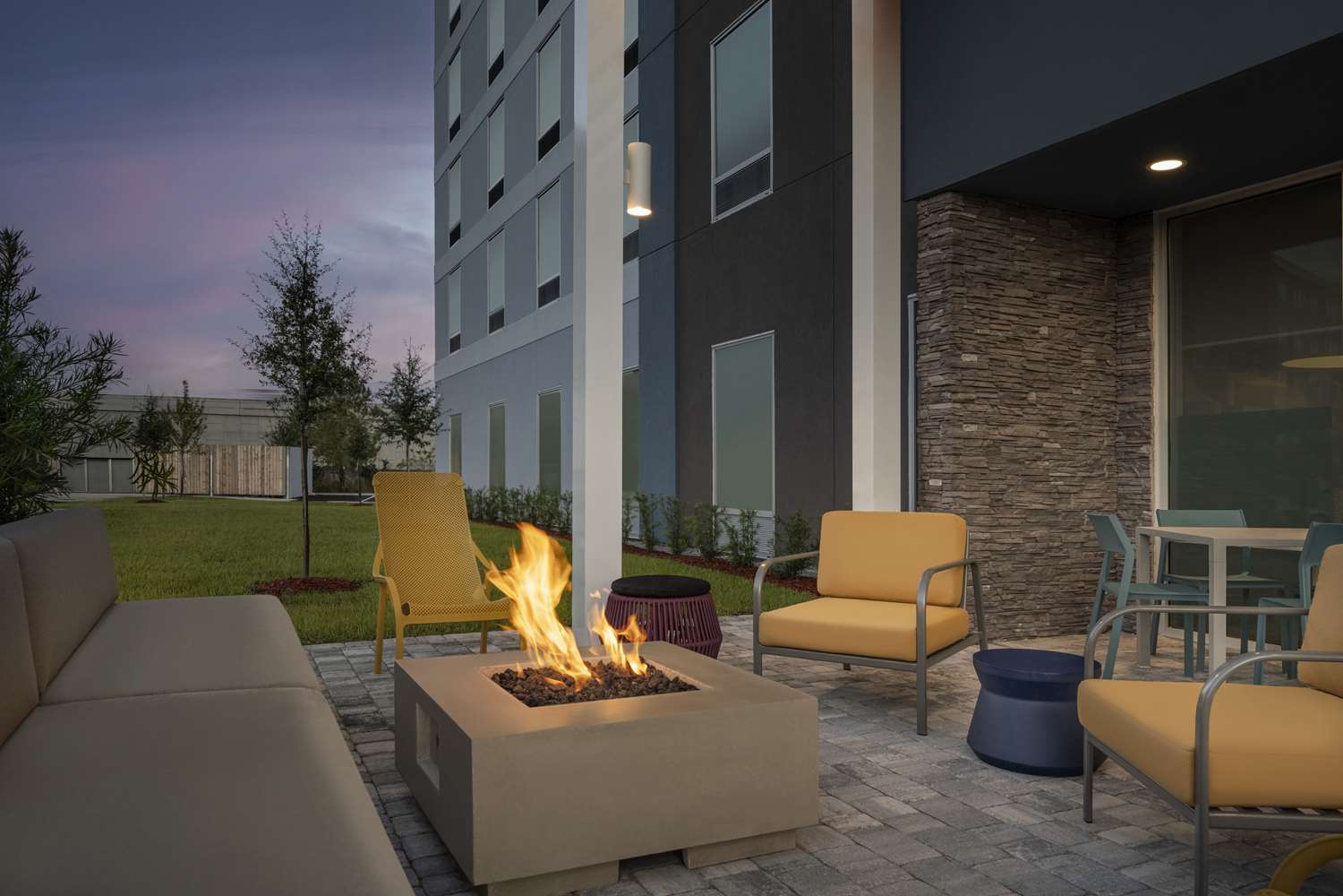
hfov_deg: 73.7
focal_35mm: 24
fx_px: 895
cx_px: 672
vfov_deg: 53.1
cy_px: 448
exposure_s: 1/8
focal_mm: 24
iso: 400
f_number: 11
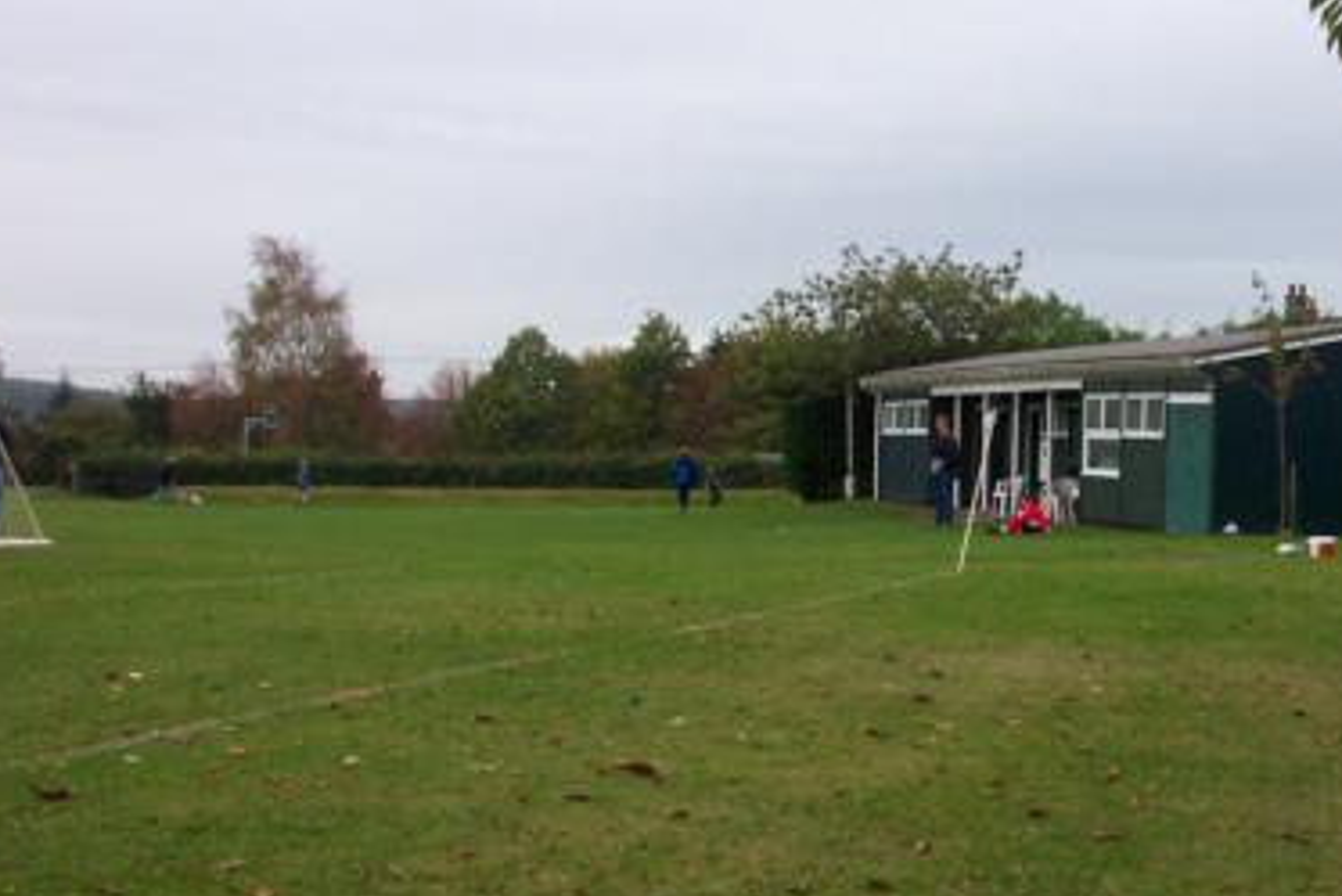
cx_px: 878
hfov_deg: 33.1
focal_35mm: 60
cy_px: 360
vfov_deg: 22.6
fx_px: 2237
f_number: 2.8
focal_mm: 7.5
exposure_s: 1/700
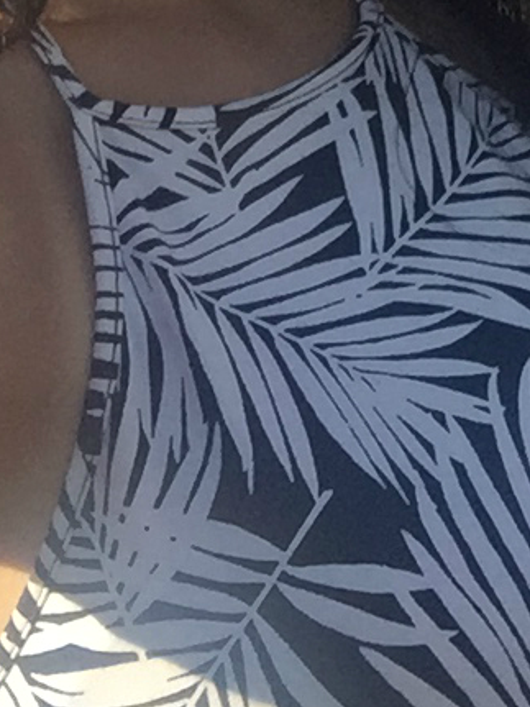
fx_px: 1879
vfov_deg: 20.3
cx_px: 451
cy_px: -79
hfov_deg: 15.9
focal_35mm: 92
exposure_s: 1/1059
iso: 32
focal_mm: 2.65
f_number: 2.2
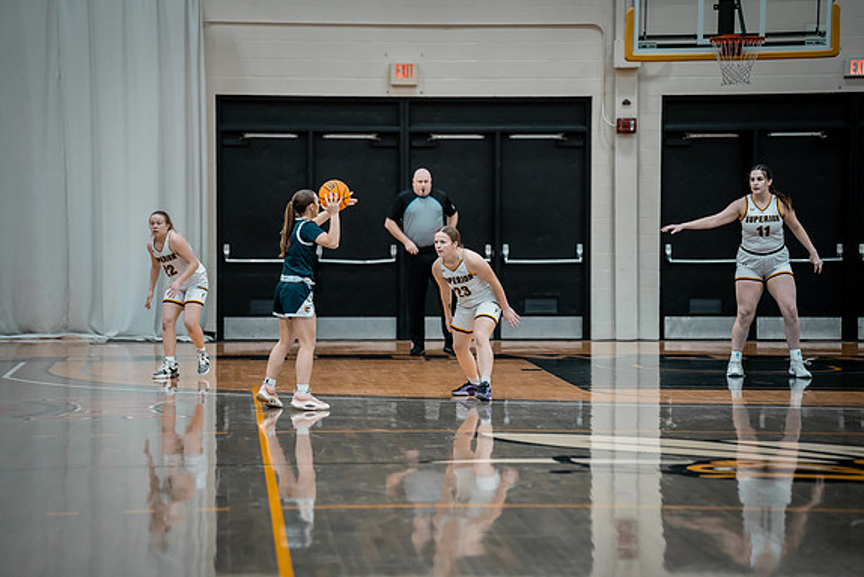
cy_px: 289
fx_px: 3721
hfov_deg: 13.2
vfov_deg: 8.9
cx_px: 429
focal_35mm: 155
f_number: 2.8
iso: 2500
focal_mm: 150
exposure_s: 1/640
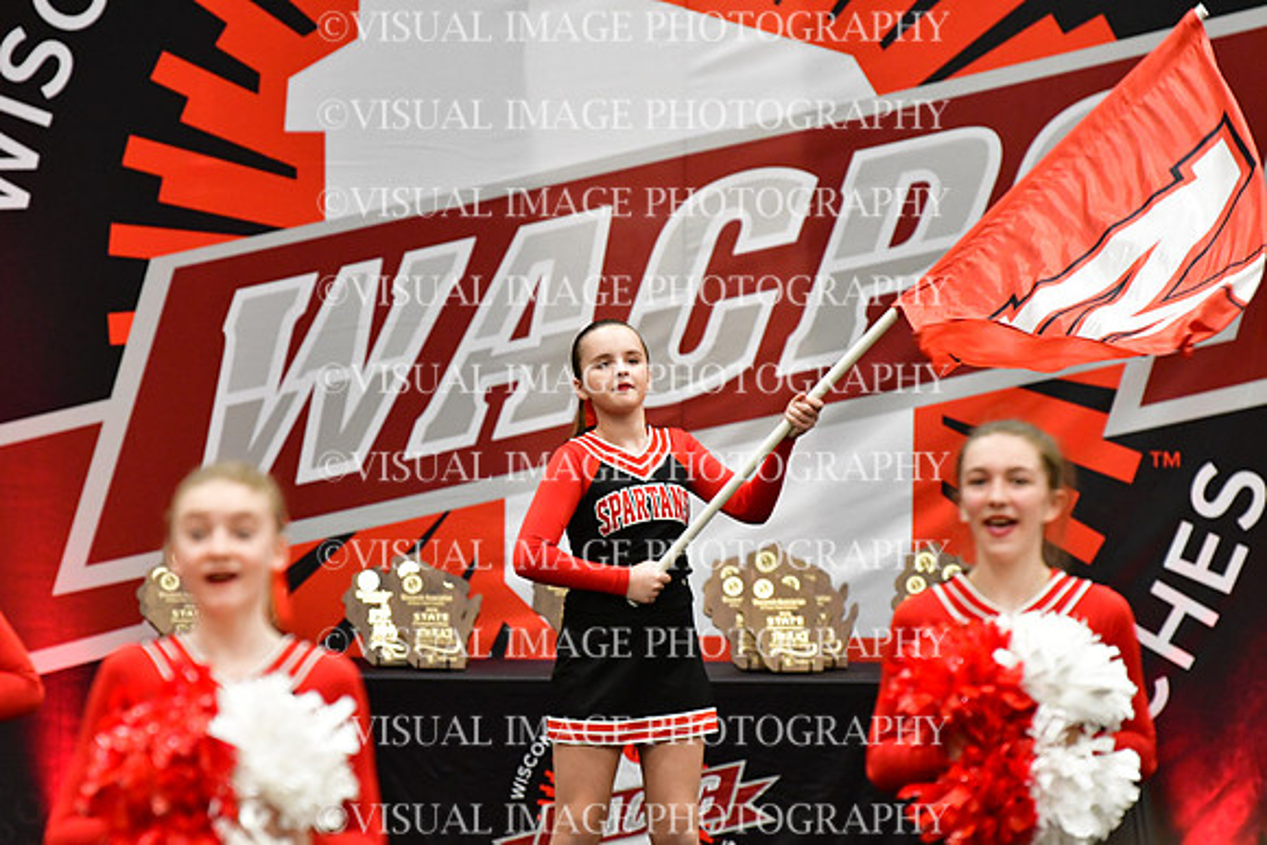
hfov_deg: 6.9
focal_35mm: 300
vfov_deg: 4.6
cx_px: 634
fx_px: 10560
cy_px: 422
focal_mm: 200
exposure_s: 1/500
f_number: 3.5
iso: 5000
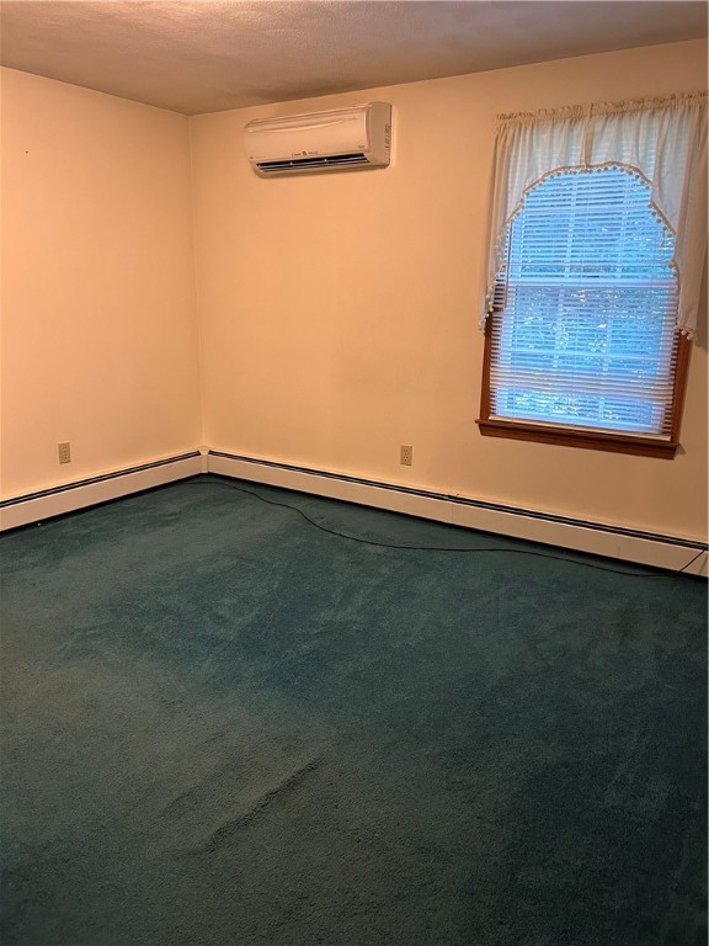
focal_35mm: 26
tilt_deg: -14.9
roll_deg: -0.9
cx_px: 354
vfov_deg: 67.3
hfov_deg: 53.1
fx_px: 710
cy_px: 473
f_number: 1.5
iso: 320
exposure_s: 1/60
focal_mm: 5.7
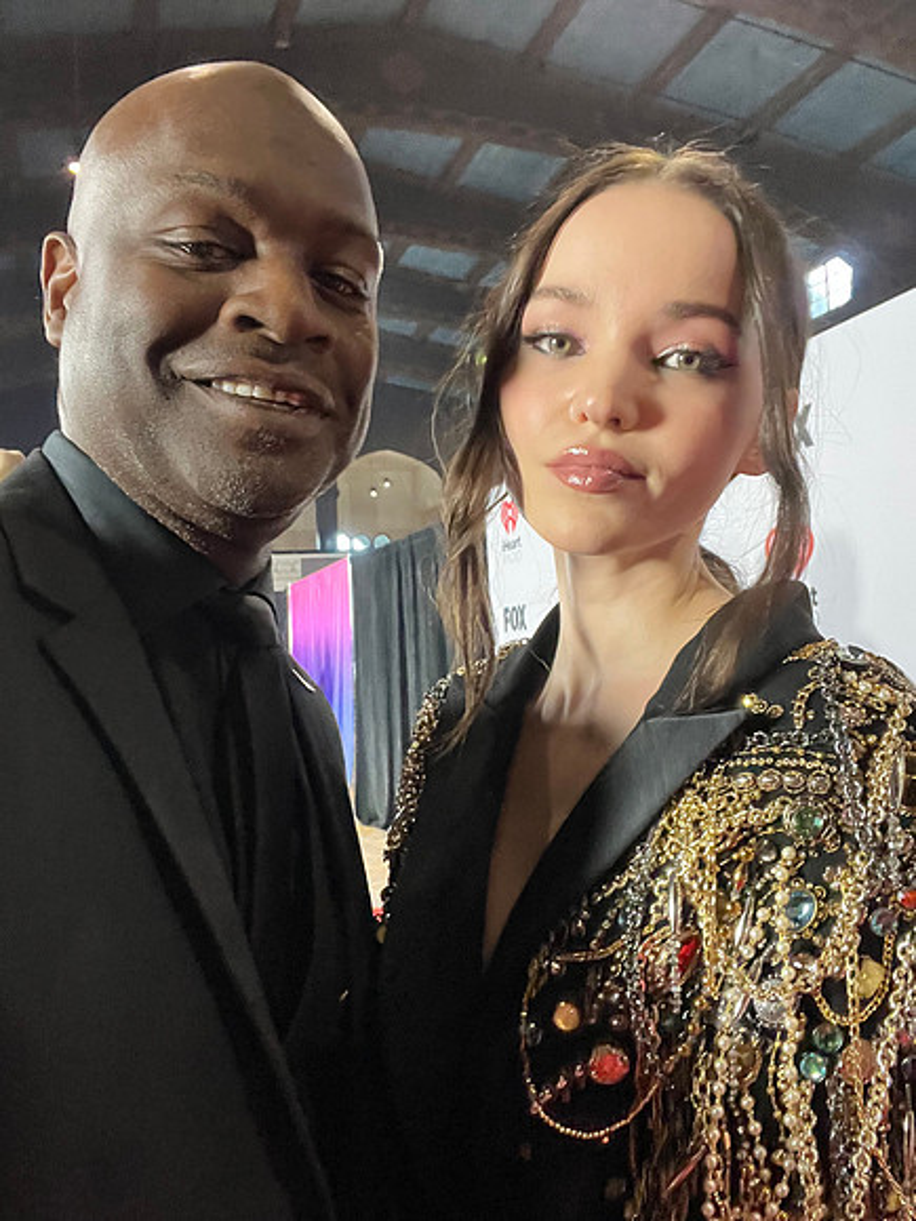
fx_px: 1058
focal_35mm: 30
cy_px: 610
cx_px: 458
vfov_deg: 60.0
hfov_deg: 46.8
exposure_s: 1/40
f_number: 2.2
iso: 400
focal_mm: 2.71
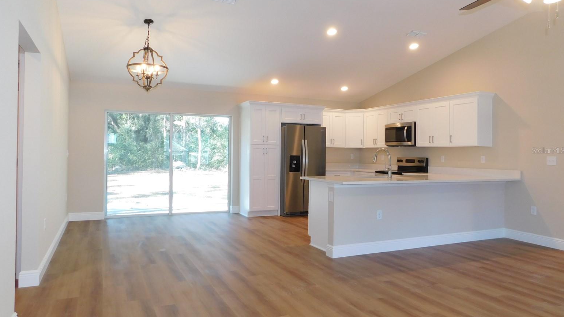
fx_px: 389
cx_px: 274
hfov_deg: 71.9
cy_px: 150
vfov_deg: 44.4
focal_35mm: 26
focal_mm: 4
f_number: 3
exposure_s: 1/30
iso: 125
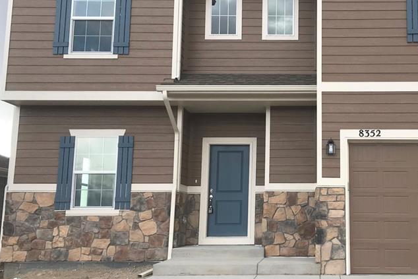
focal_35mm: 47
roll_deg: +0.0
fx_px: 546
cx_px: 322
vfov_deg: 28.7
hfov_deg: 40.5
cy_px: 136
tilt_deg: +10.0
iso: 20
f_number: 1.8
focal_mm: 3.99
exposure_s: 1/447
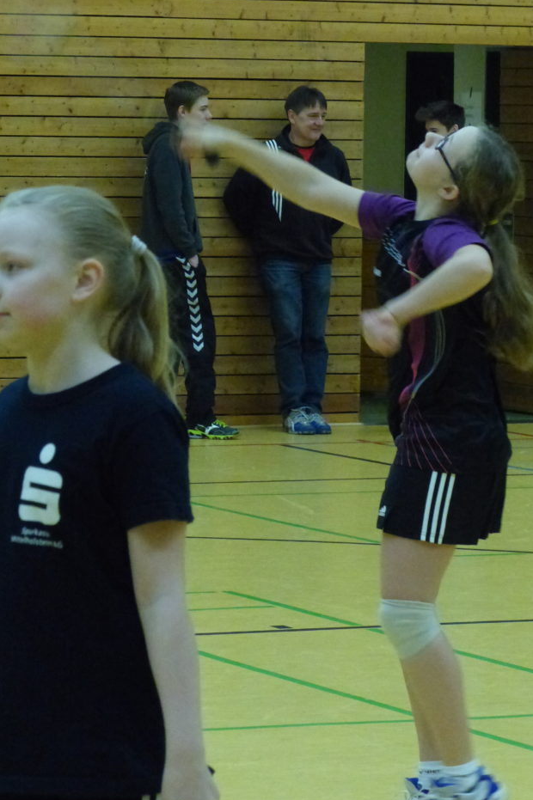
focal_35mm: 198
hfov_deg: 6.9
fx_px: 4400
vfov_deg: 10.4
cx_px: 274
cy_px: 438
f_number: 4
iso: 1600
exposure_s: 1/200
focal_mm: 31.1
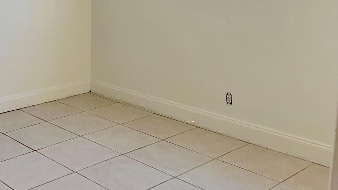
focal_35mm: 50
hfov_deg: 38.7
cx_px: 40
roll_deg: +1.3
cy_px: 42
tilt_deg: -9.6
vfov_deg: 23.7
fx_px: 448
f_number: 1.5
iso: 40
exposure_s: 1/176
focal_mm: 5.7
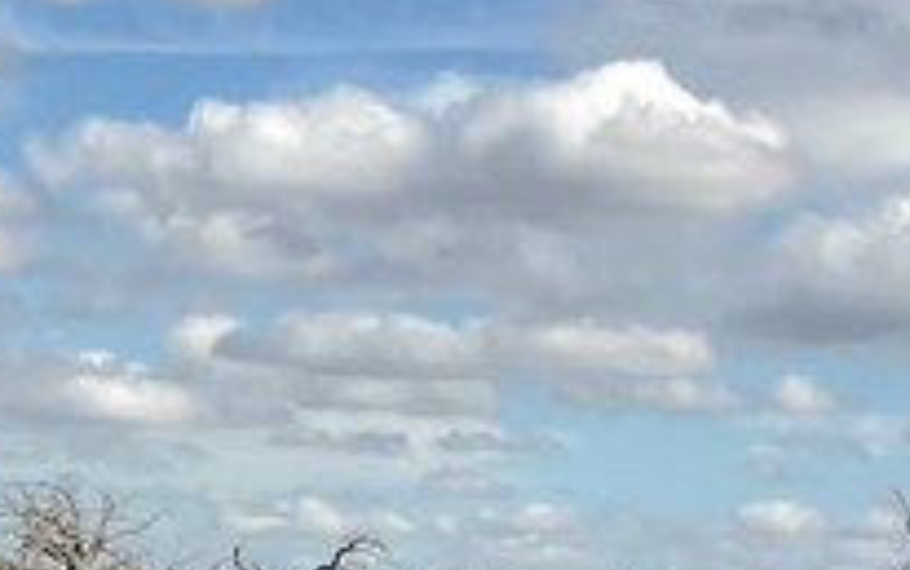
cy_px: 844
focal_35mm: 153
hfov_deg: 13.7
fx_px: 3797
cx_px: 358
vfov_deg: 8.4
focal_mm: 3
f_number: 1.8
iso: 20
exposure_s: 1/2667
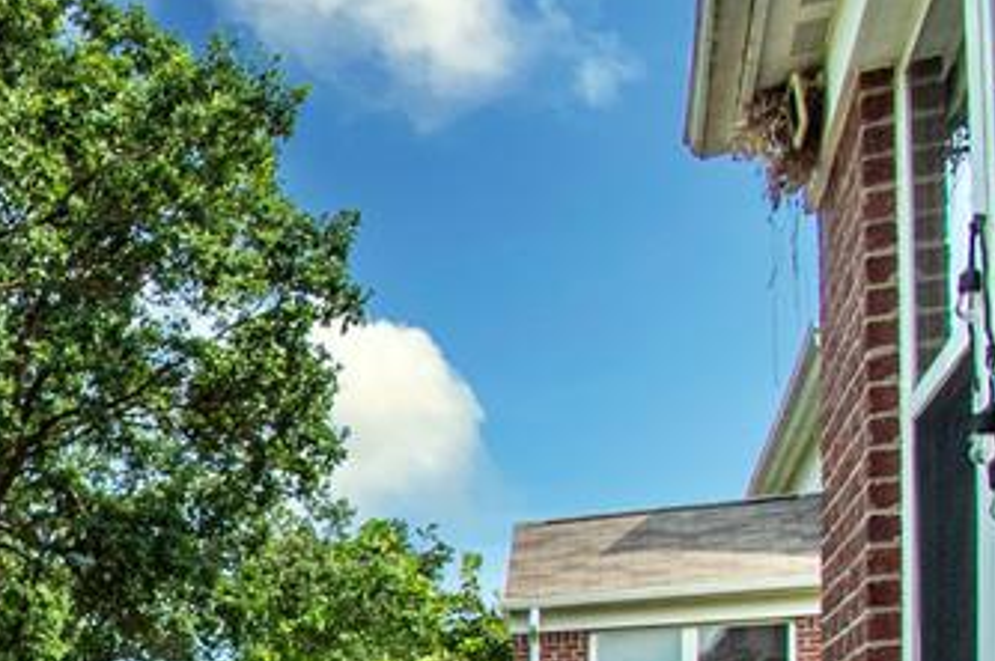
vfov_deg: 26.3
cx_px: -355
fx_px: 1270
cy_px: 771
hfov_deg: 31.1
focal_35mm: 46
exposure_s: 1/160
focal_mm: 10
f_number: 16
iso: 500
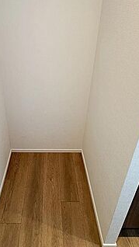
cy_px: 73
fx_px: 151
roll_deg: -1.4
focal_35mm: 23
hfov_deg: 48.9
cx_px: 50
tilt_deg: -22.7
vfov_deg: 75.0
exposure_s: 1/50
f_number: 2.2
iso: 200
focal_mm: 2.22
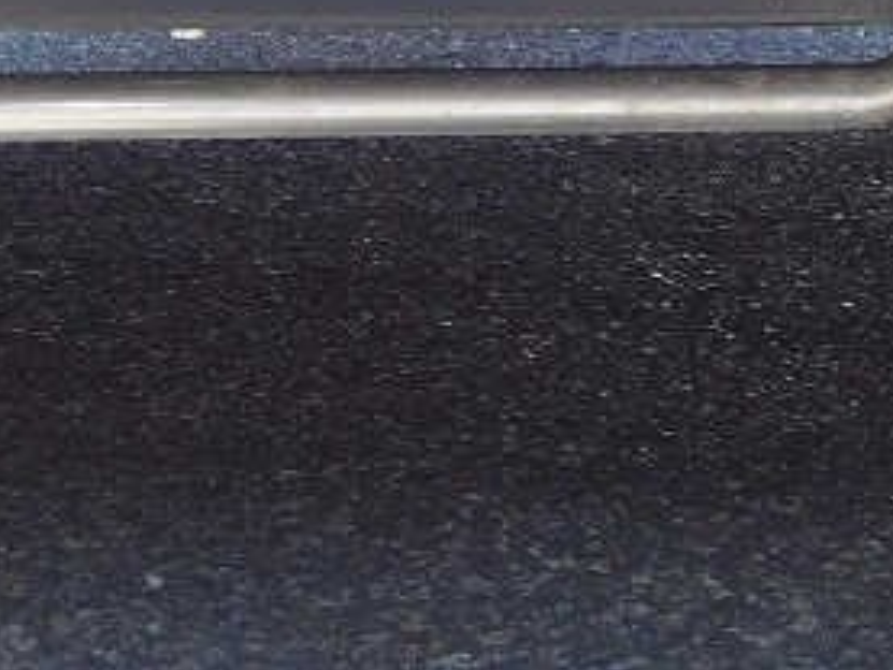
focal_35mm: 130
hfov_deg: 15.2
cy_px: -435
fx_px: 3355
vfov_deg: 10.9
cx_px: 361
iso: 125
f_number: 3.5
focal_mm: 6.3
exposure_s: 1/200
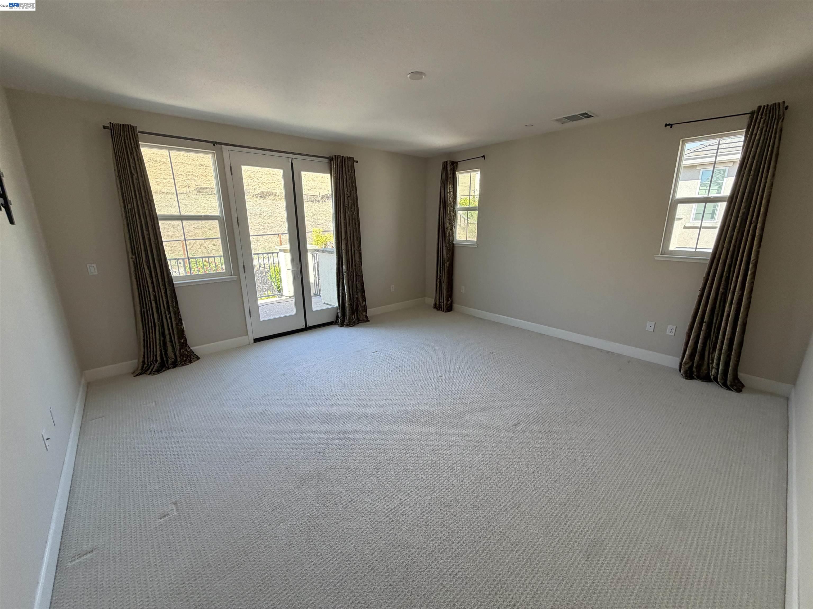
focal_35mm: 14
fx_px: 329
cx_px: 406
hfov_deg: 102.1
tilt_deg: -13.1
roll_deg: +0.5
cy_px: 304
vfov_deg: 85.7
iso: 100
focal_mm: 2.22
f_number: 2.2
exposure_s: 1/121
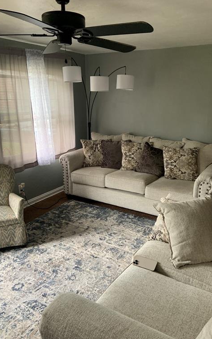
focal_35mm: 28
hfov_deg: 44.5
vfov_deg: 66.5
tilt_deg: -14.2
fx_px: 259
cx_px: 111
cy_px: 171
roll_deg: +0.1
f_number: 1.8
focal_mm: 4.25
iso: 160
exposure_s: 1/60
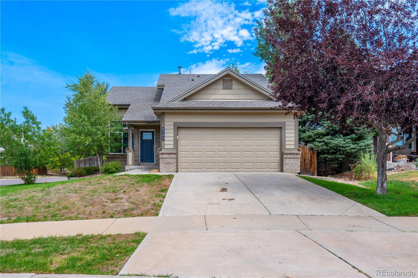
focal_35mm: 24
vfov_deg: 53.1
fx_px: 279
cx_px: 209
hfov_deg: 73.8
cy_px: 139
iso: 50
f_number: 8
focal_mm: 24
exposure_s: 1/4000
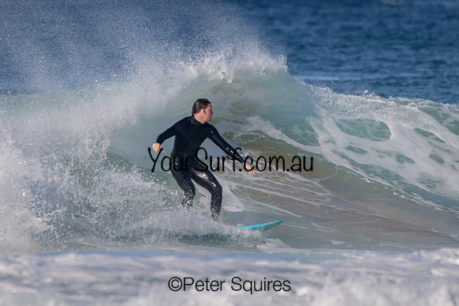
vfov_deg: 1.2
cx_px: 237
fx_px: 15016
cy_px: 128
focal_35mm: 1178
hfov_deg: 1.8
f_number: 11
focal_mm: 1000
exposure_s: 1/2000
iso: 800
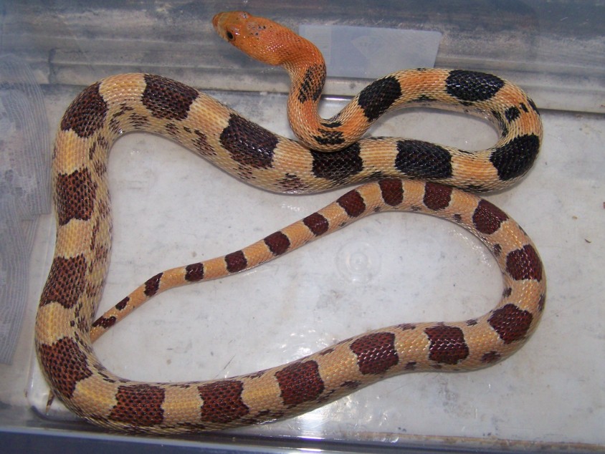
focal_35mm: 38
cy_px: 227
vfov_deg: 37.8
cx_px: 302
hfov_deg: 49.0
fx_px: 665
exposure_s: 1/60
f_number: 2.8
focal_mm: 6.3
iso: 160
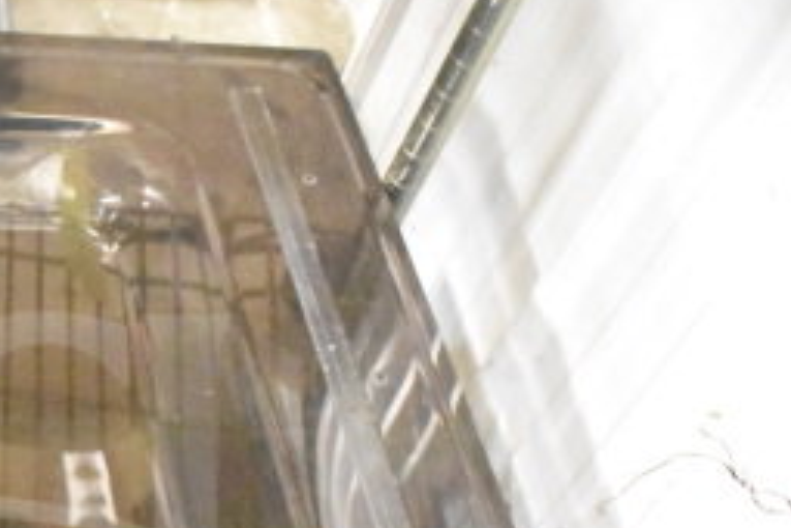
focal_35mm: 79
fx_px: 1736
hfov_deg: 24.2
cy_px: 561
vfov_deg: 16.8
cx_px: -50
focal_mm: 22
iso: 25600
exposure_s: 1/40
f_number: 3.8
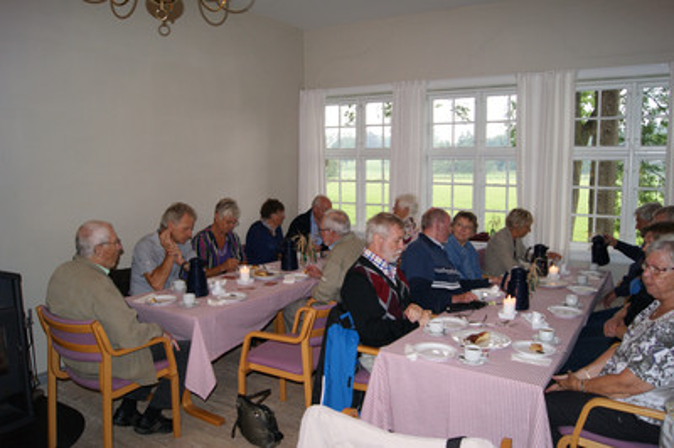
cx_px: 337
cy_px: 224
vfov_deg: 47.9
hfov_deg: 67.4
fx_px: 505
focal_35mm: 27
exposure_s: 1/60
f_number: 5.6
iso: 400
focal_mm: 18
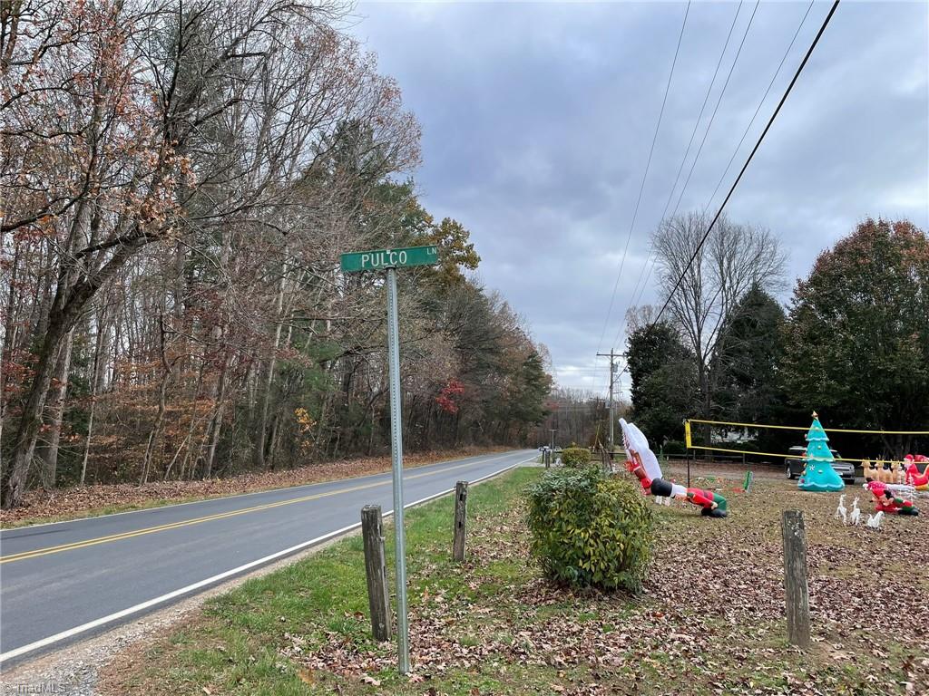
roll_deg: -0.8
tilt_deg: +10.3
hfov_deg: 67.3
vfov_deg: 53.1
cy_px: 348
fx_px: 698
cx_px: 464
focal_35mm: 26
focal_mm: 4.2
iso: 32
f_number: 1.6
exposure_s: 1/888
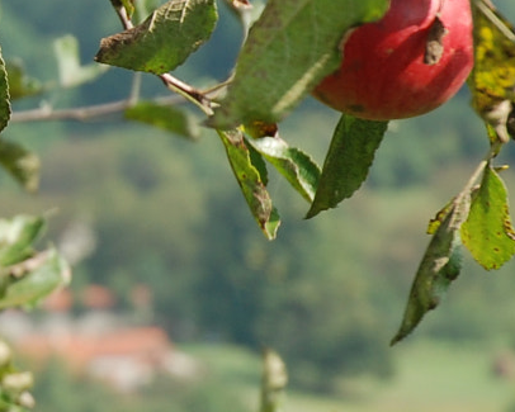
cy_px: -48
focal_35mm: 391
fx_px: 5967
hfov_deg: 4.8
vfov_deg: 3.9
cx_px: -698
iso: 200
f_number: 6.3
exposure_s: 1/200
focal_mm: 55
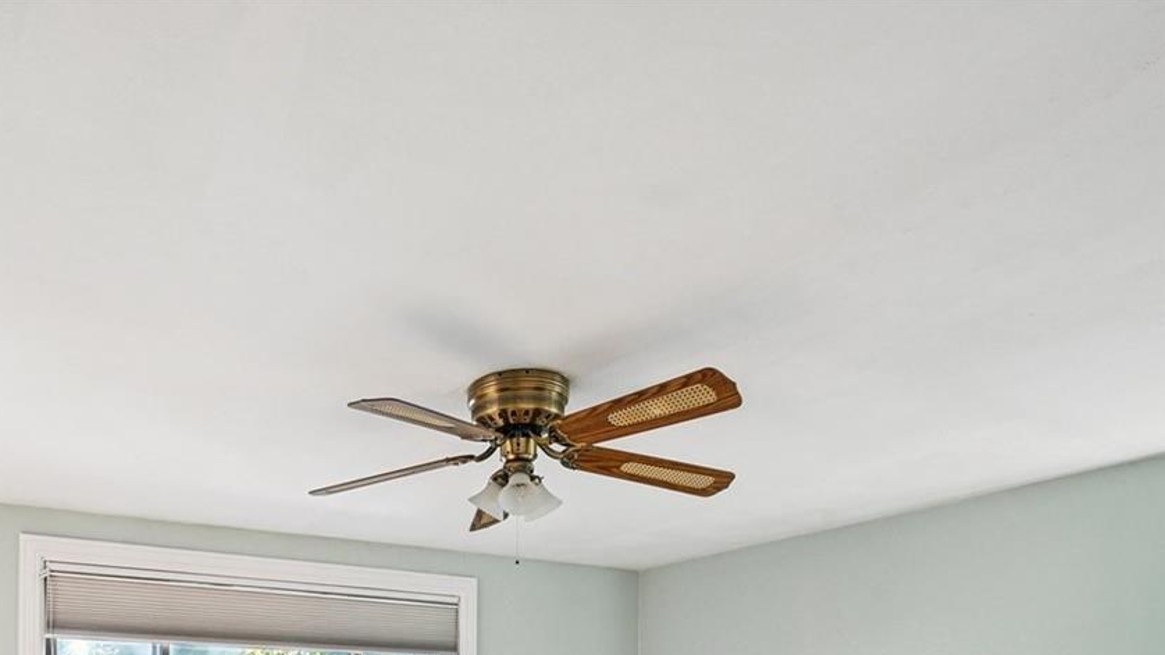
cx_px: 348
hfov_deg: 65.3
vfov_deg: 35.0
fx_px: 865
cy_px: 737
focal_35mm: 28
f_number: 10
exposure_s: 1/20
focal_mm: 14
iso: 400
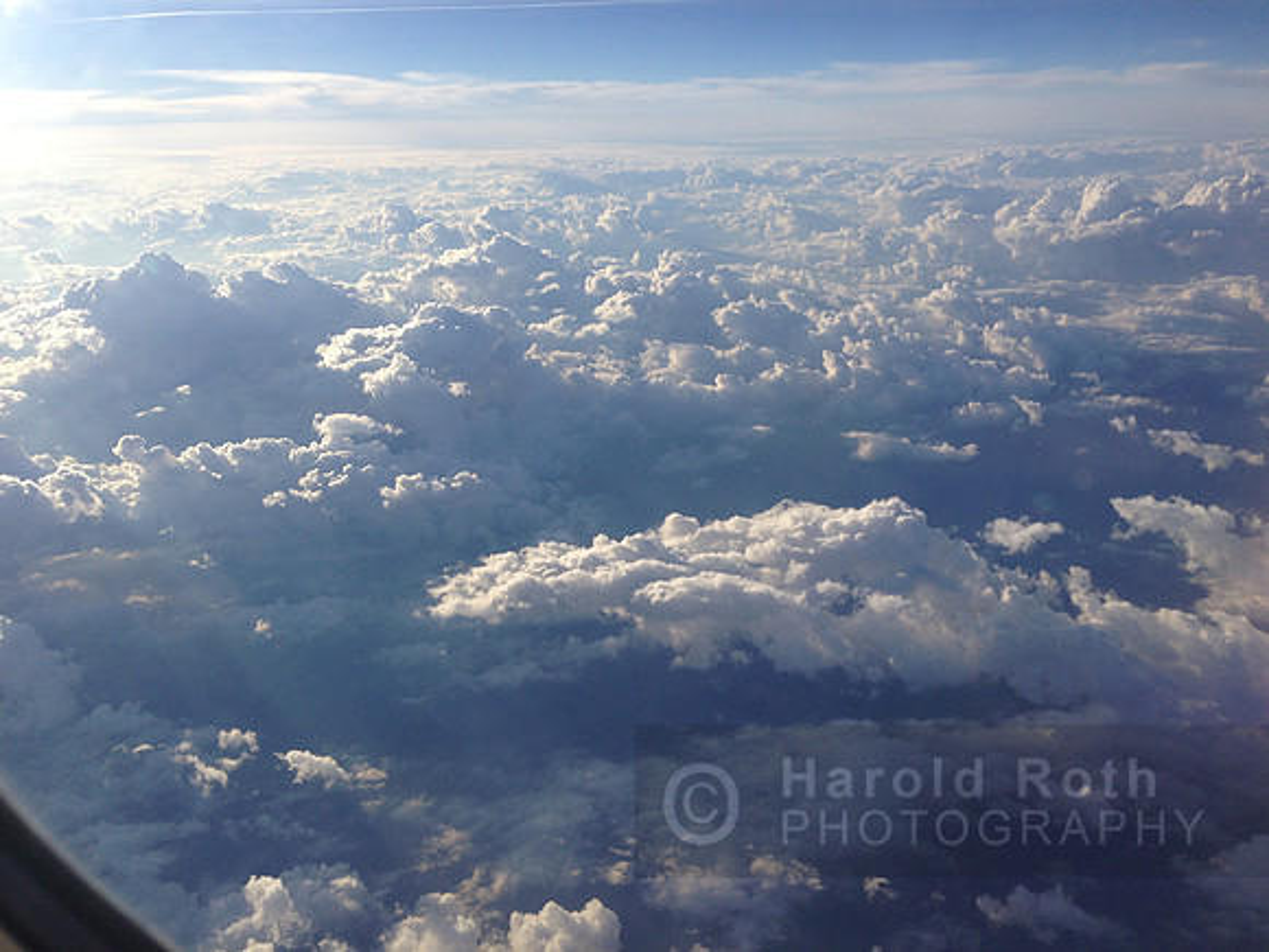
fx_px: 1210
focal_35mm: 33
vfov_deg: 42.9
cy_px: 476
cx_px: 634
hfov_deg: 55.4
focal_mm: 4.13
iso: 50
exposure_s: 1/2463
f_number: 2.4
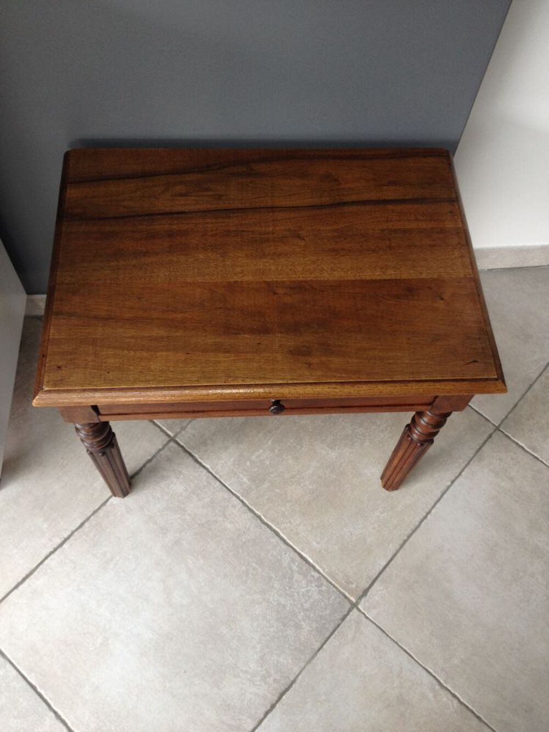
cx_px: 274
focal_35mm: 35
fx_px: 740
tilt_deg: -61.1
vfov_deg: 52.6
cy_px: 366
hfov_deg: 40.7
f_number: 2.4
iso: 50
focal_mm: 4.28
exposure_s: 1/21
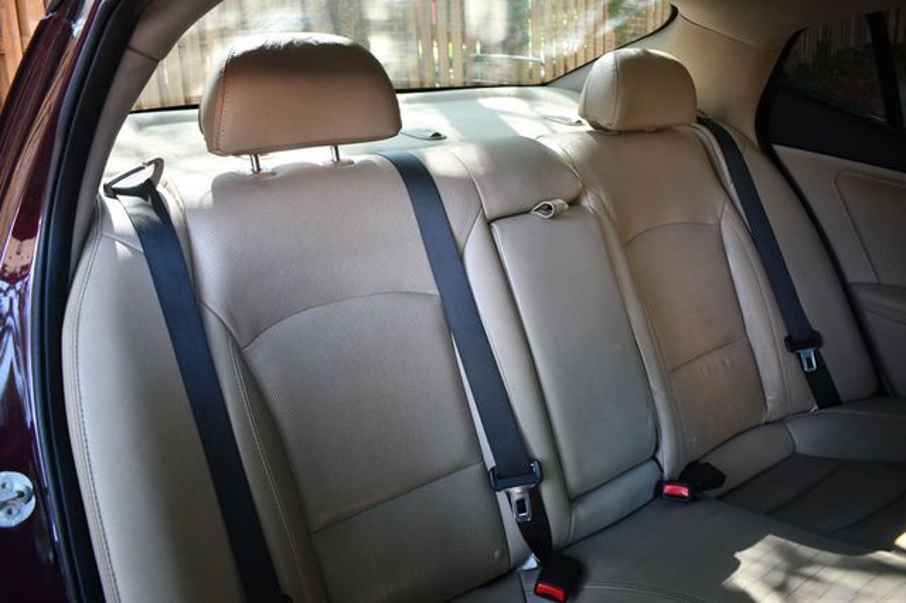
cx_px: 453
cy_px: 302
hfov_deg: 67.4
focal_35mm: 27
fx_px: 679
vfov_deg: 47.9
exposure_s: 1/125
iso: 800
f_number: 3.5
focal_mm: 18
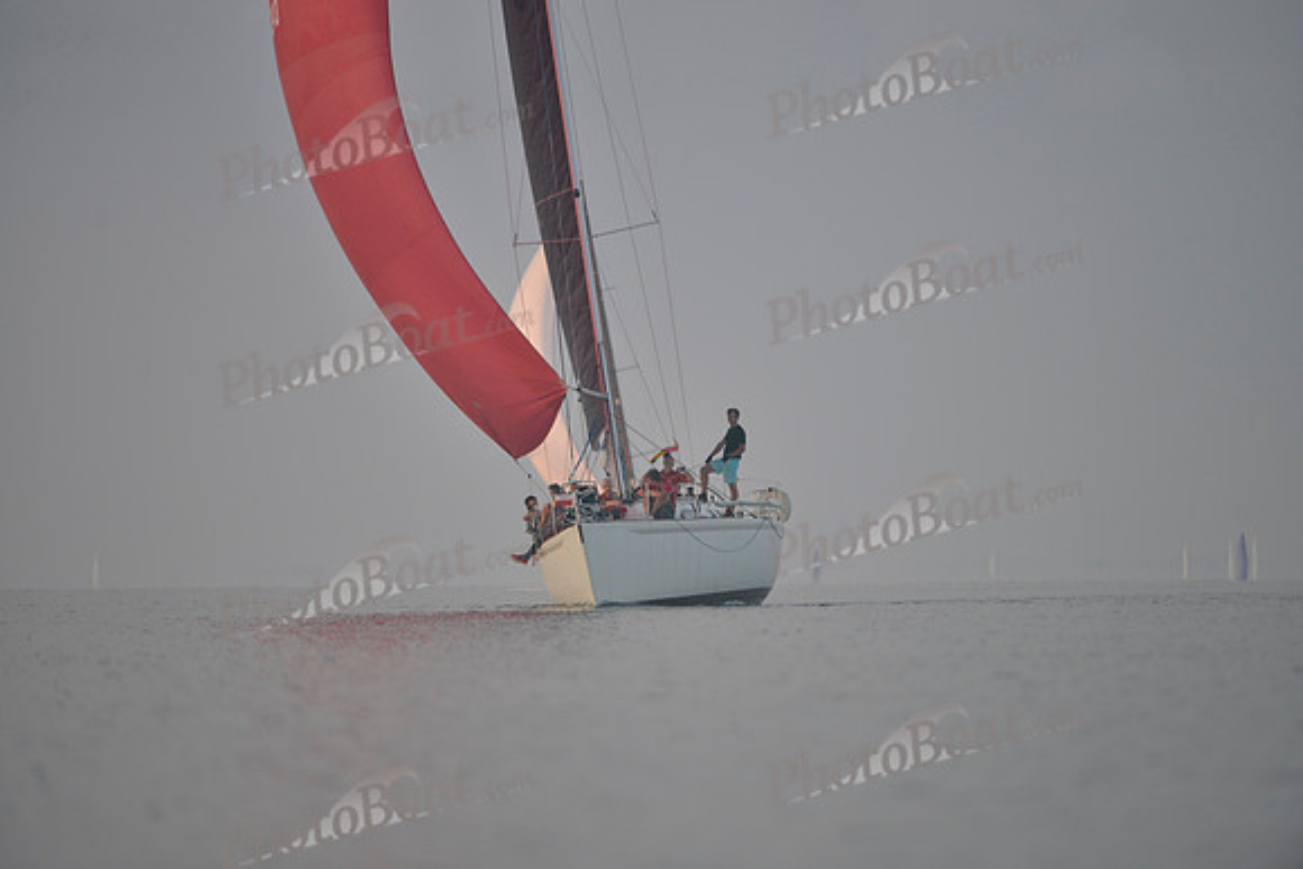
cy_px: 434
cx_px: 652
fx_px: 14480
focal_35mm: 400
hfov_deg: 5.2
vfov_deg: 3.4
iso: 280
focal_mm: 400
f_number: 4
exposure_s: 1/800
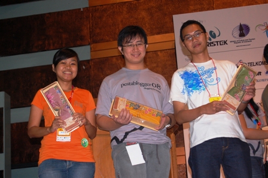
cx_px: 134
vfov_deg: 16.5
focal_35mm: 82
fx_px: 613
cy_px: 89
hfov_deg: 24.7
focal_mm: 55
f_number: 5.6
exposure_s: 1/60
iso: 400
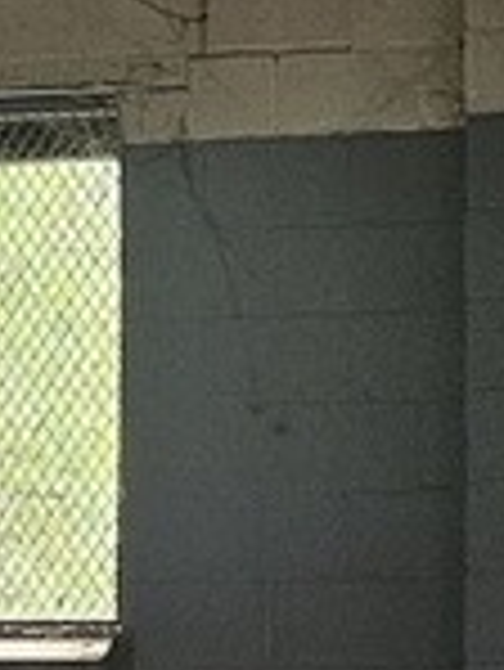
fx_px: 3237
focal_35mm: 167
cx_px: 1778
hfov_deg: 7.3
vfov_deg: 10.9
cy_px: 1291
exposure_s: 1/170
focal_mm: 5.4
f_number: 1.8
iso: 640
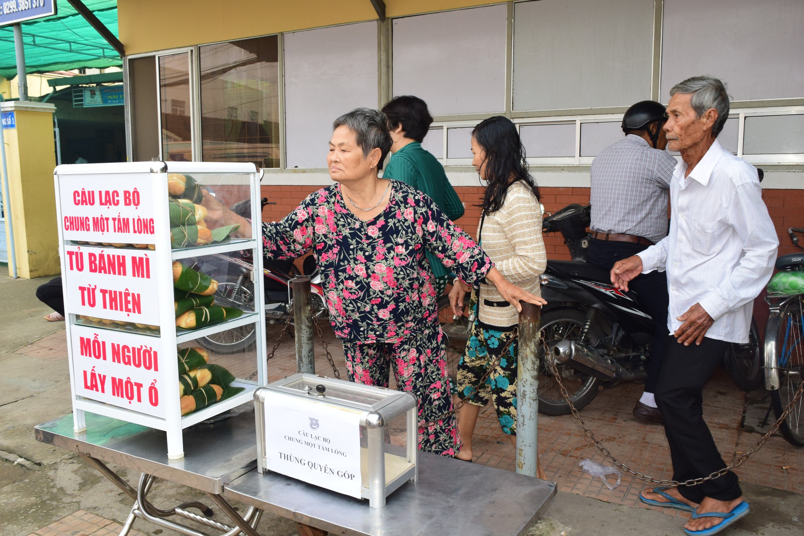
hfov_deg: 61.9
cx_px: 402
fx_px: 670
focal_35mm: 30
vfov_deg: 43.6
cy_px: 268
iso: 800
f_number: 8
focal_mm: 20
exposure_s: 1/160
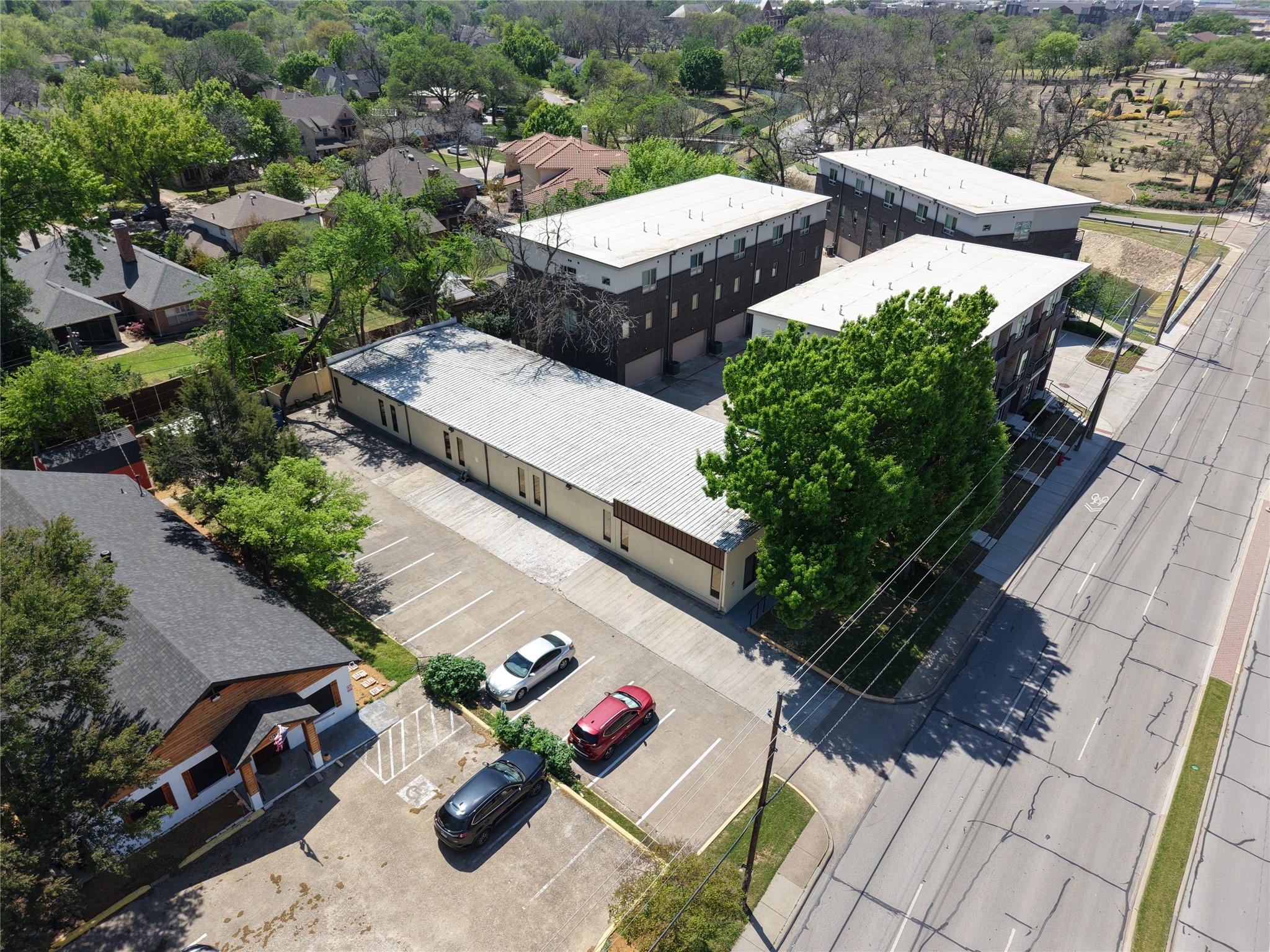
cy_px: 476
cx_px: 635
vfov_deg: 56.8
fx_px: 881
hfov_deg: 71.6
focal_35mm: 24
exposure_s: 1/4000
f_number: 1.8
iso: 200
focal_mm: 8.67
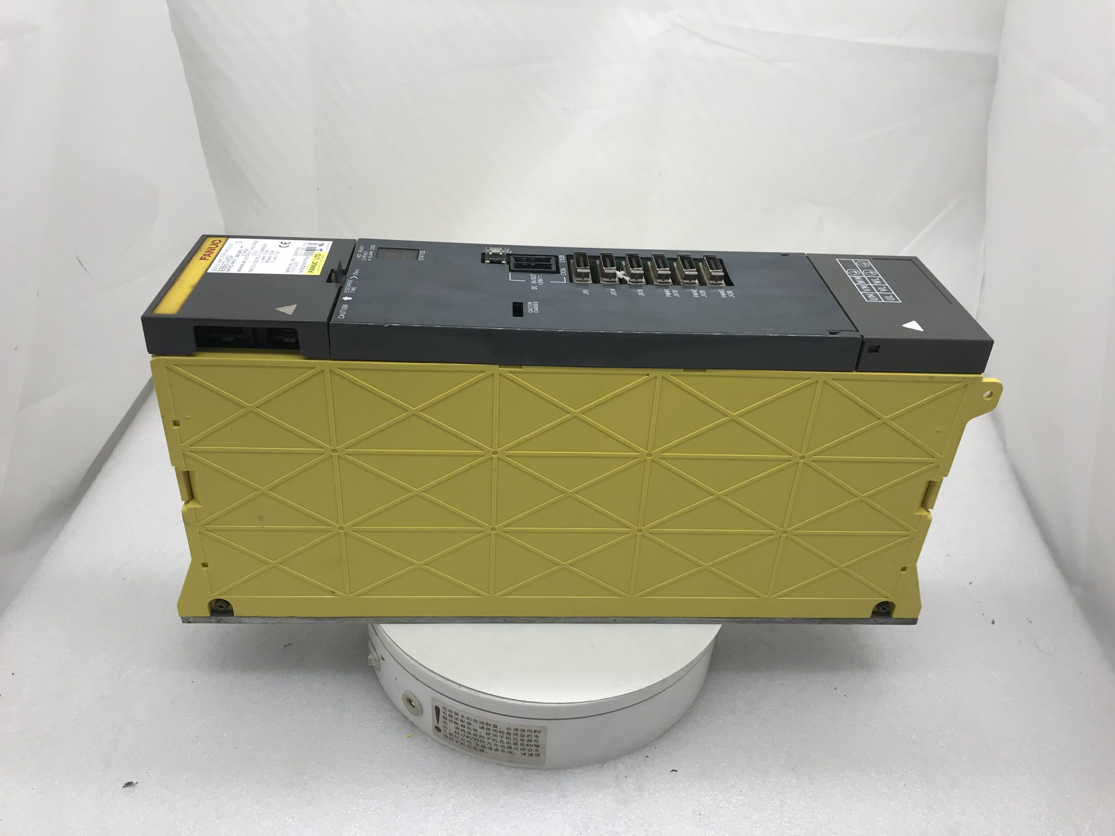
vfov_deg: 49.7
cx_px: 558
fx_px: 902
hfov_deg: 63.4
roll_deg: -4.2
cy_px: 418
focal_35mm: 28
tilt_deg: -32.1
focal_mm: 3.99
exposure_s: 1/399
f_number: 1.8
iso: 20
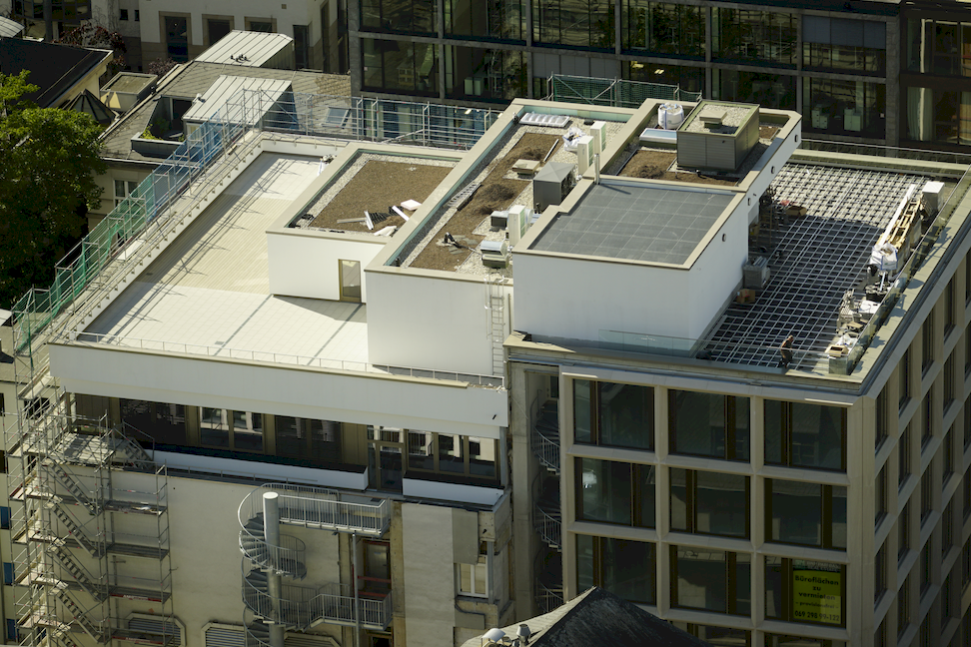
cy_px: 312
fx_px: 4815
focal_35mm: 179
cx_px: 496
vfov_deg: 7.7
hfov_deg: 11.5
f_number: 5
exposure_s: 1/200
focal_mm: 113
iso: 100
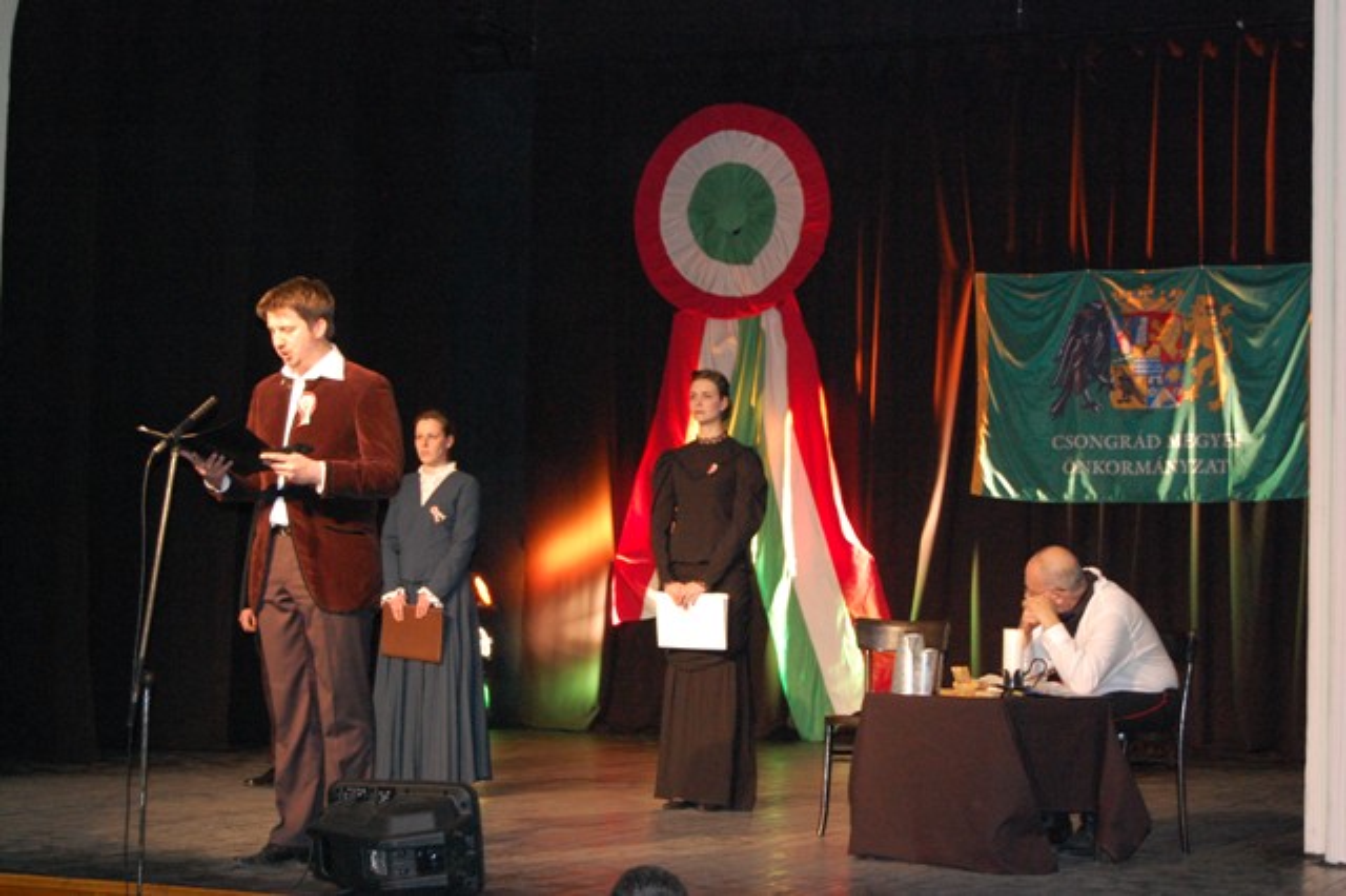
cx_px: 673
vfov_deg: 18.9
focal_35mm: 72
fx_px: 2690
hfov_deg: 28.1
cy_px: 448
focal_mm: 48
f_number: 5.6
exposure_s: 1/60
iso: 1600
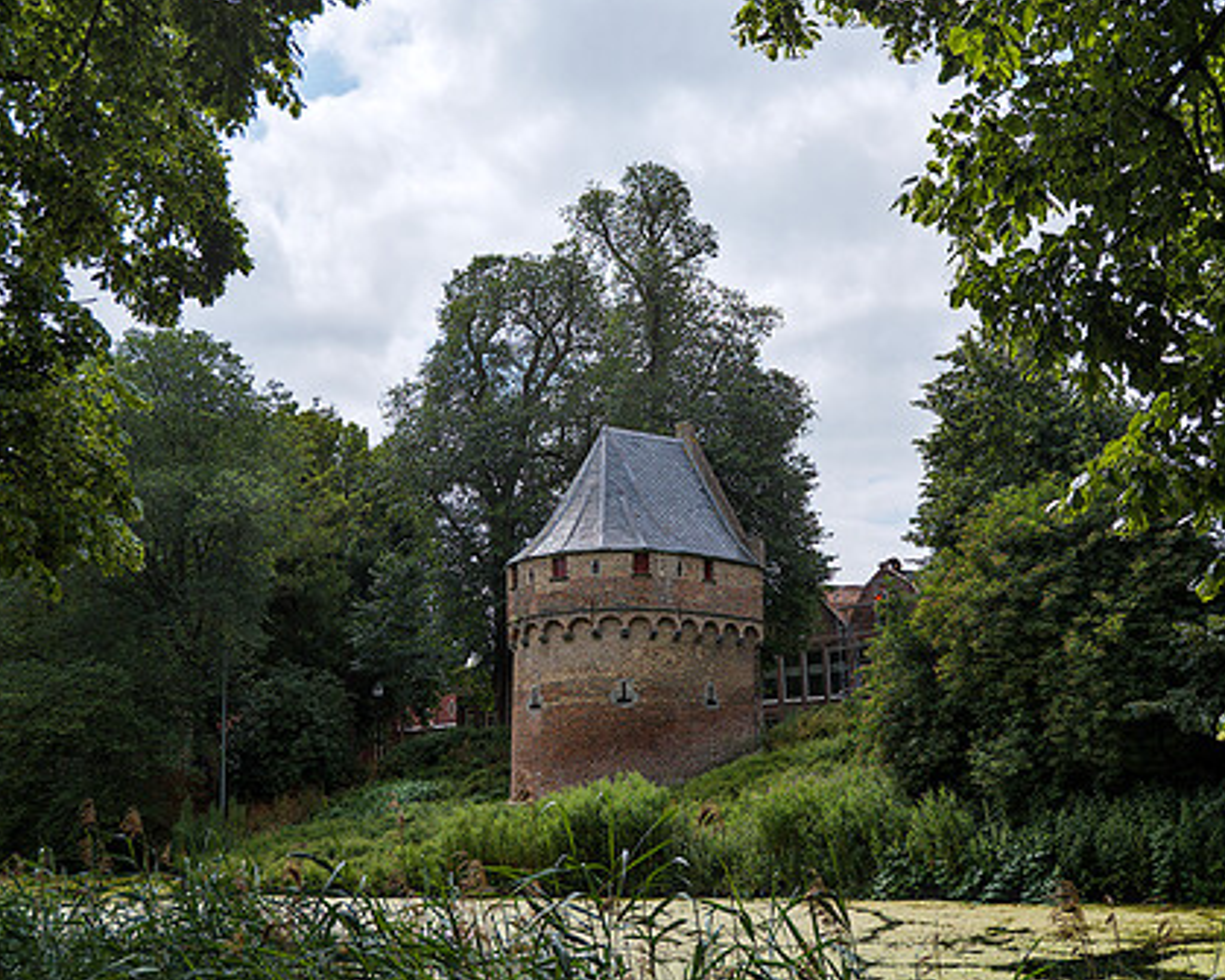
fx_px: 1260
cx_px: 661
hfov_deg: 51.8
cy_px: 396
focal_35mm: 35
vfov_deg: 42.3
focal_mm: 15
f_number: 5
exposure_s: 1/1600
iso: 200
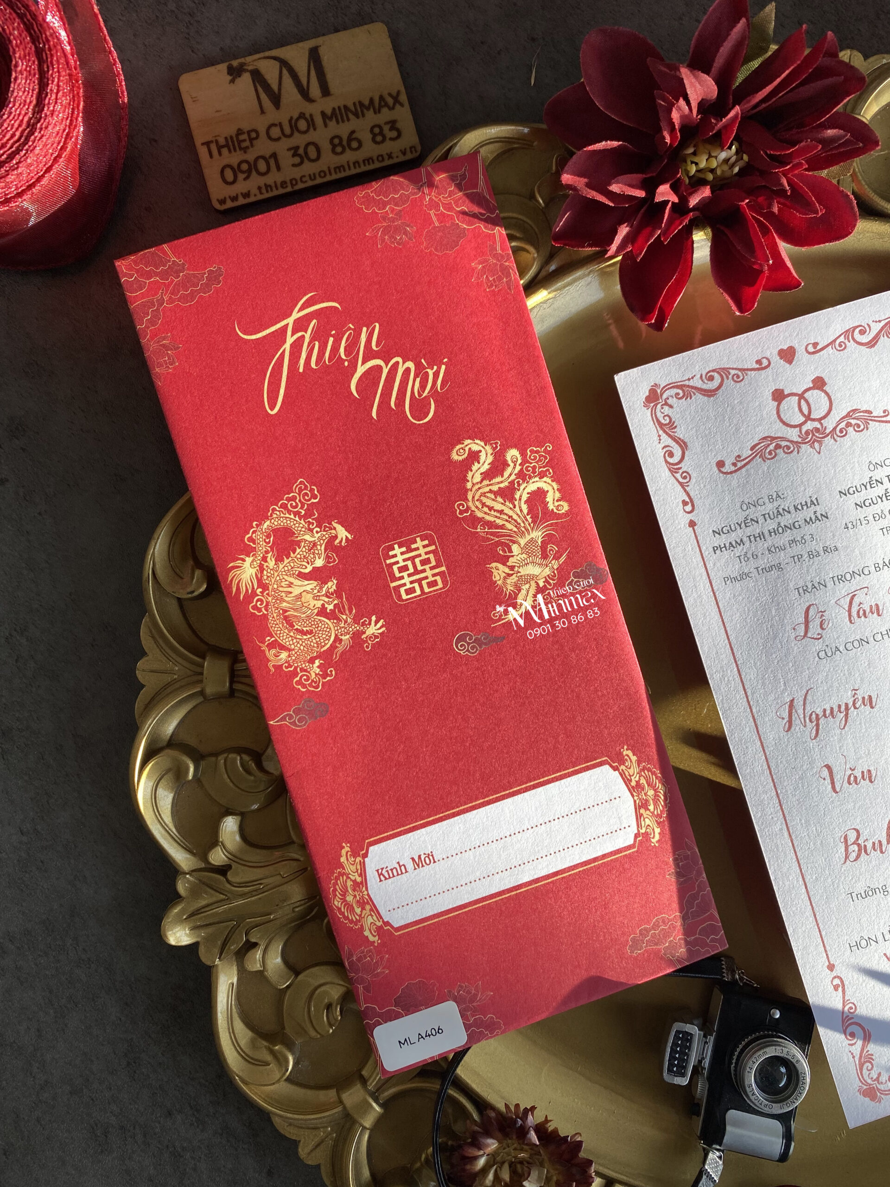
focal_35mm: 26
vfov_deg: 67.3
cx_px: 445
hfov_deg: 53.1
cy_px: 594
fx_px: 891
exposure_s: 1/698
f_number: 1.8
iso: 32
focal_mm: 4.25
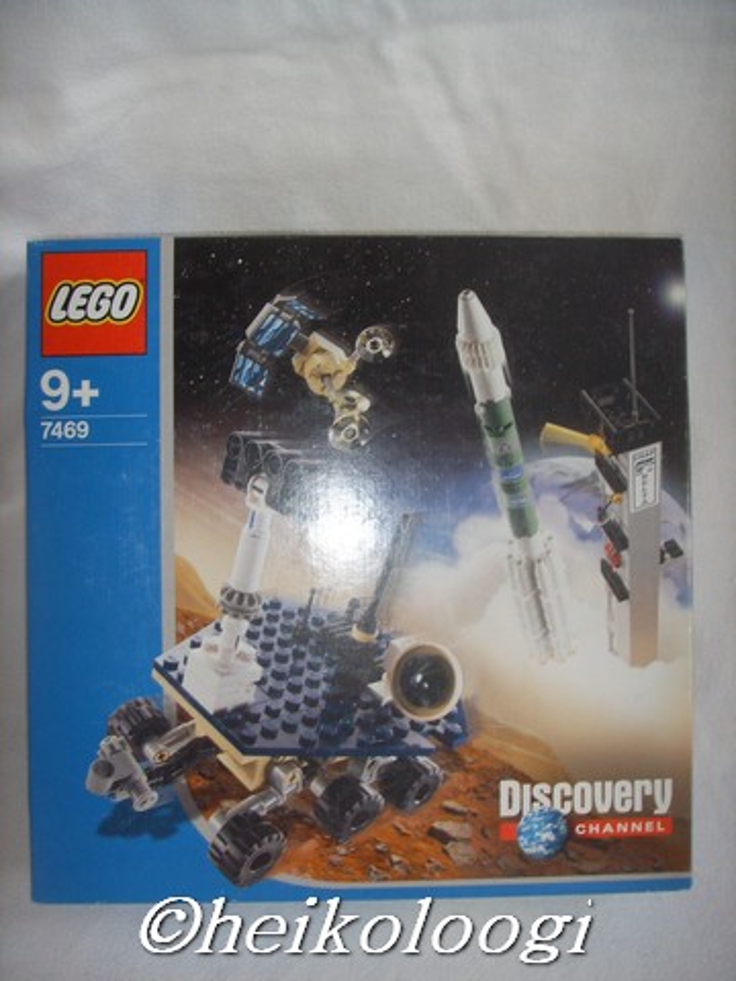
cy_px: 490
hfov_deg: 36.8
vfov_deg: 47.9
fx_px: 1106
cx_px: 368
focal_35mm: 39
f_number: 3.5
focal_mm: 6.6
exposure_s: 1/45
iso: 100
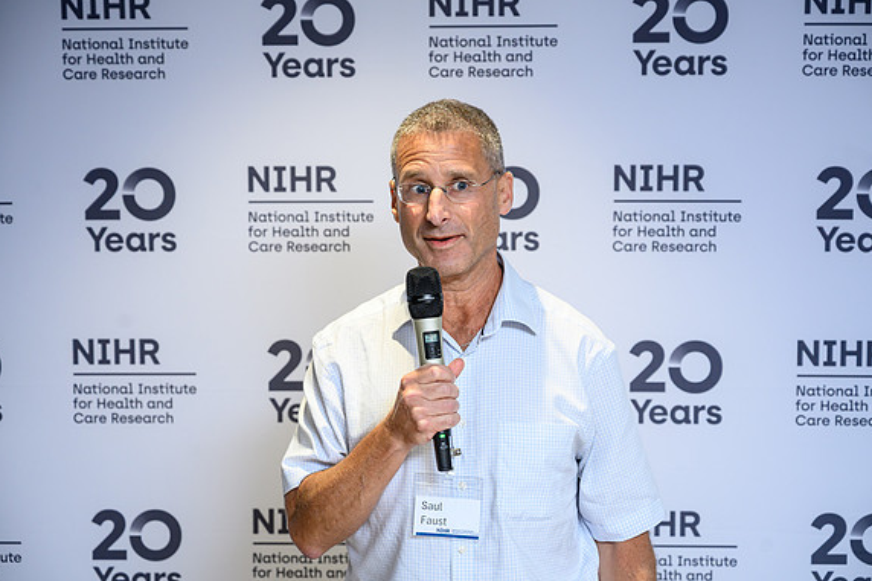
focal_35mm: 73
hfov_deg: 27.7
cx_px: 434
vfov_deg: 18.7
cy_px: 292
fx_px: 1768
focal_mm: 70
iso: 1250
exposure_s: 1/200
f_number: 4.5
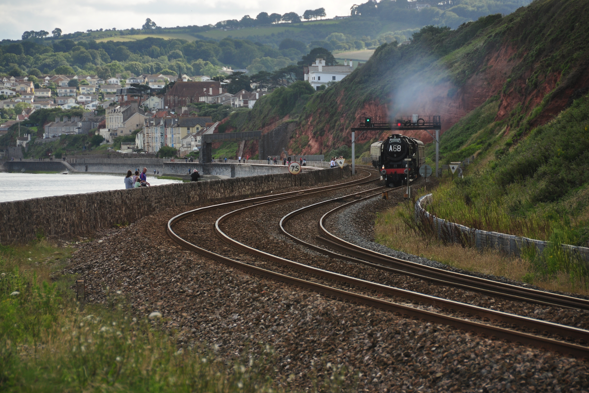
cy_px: 196
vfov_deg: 6.1
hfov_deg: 9.1
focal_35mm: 226
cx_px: 293
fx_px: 3697
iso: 200
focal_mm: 150
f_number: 5.6
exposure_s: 1/500
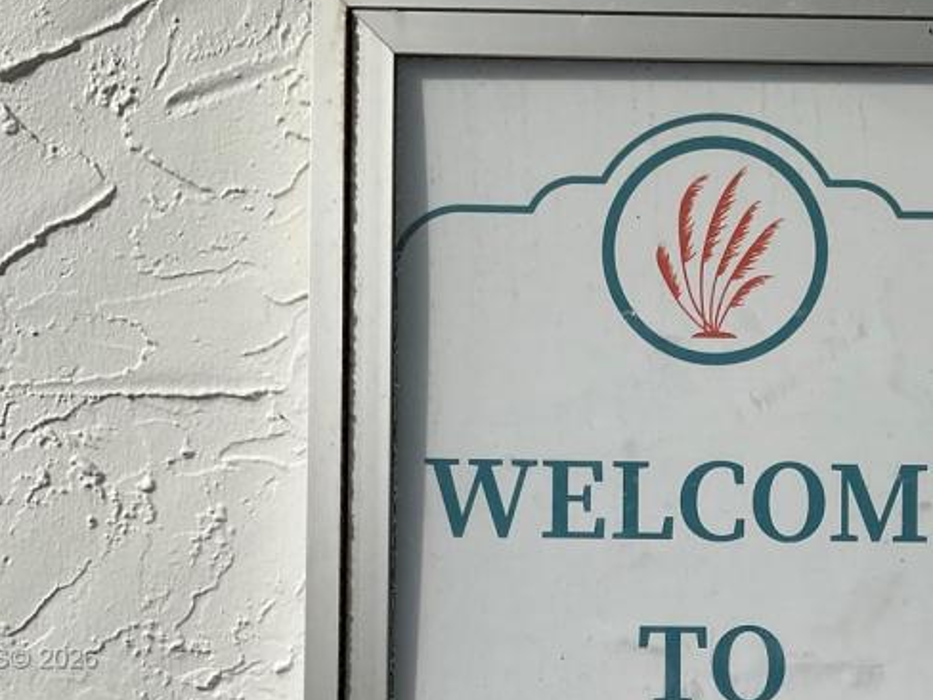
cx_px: 658
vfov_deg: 24.7
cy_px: 660
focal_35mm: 57
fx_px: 1536
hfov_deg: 33.3
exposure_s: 1/1490
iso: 16
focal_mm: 3
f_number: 1.8
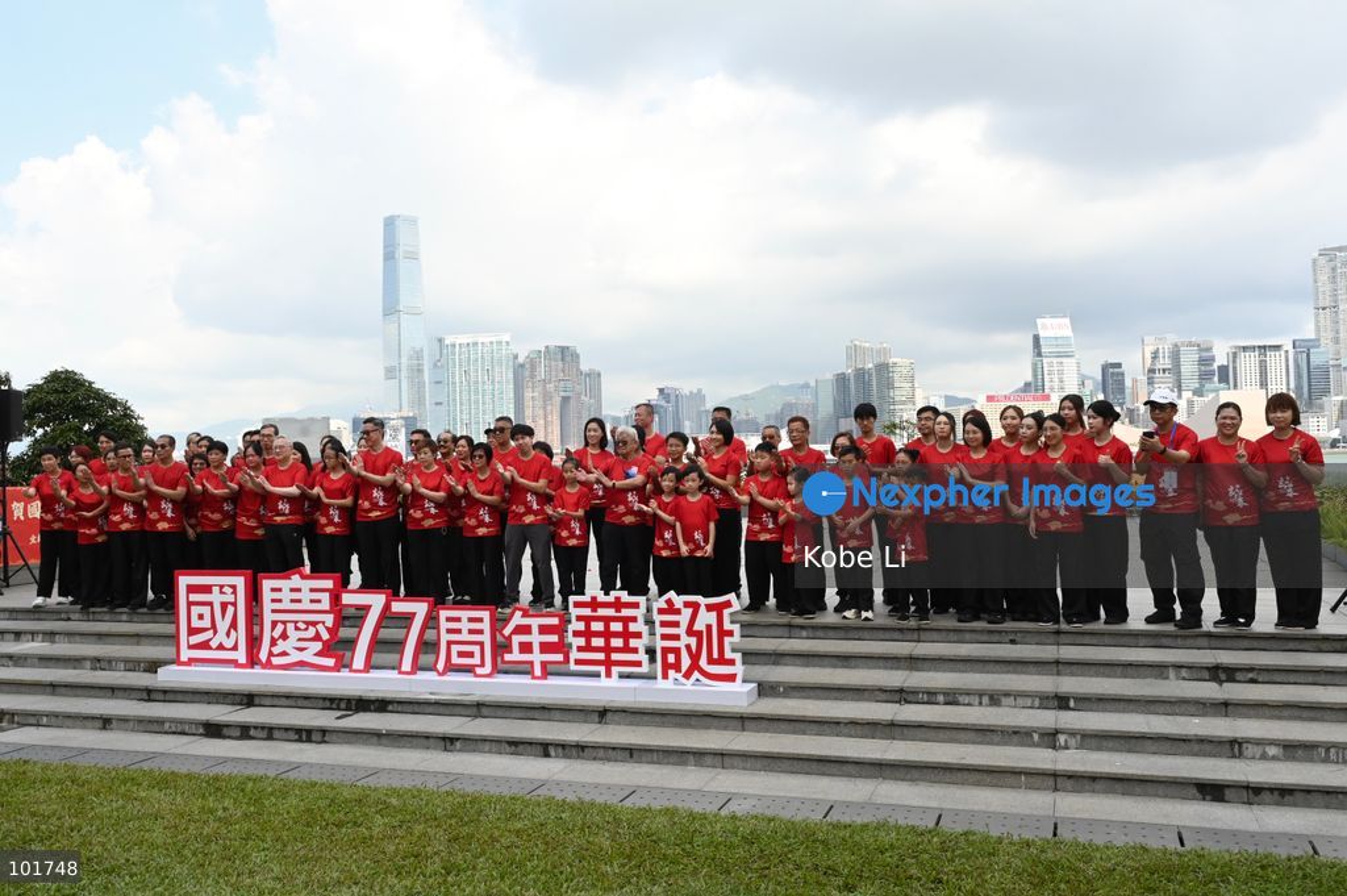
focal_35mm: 28
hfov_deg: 65.5
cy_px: 448
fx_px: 1047
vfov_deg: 46.3
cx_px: 674
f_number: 11
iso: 1250
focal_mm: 28
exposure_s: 1/800
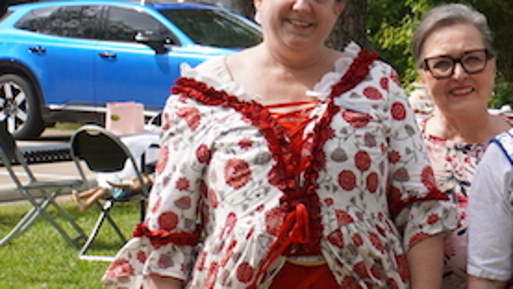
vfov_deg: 8.0
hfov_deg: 13.2
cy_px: 333
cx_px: 874
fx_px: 2041
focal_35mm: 150
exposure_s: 1/400
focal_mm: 22
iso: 100
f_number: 4.5
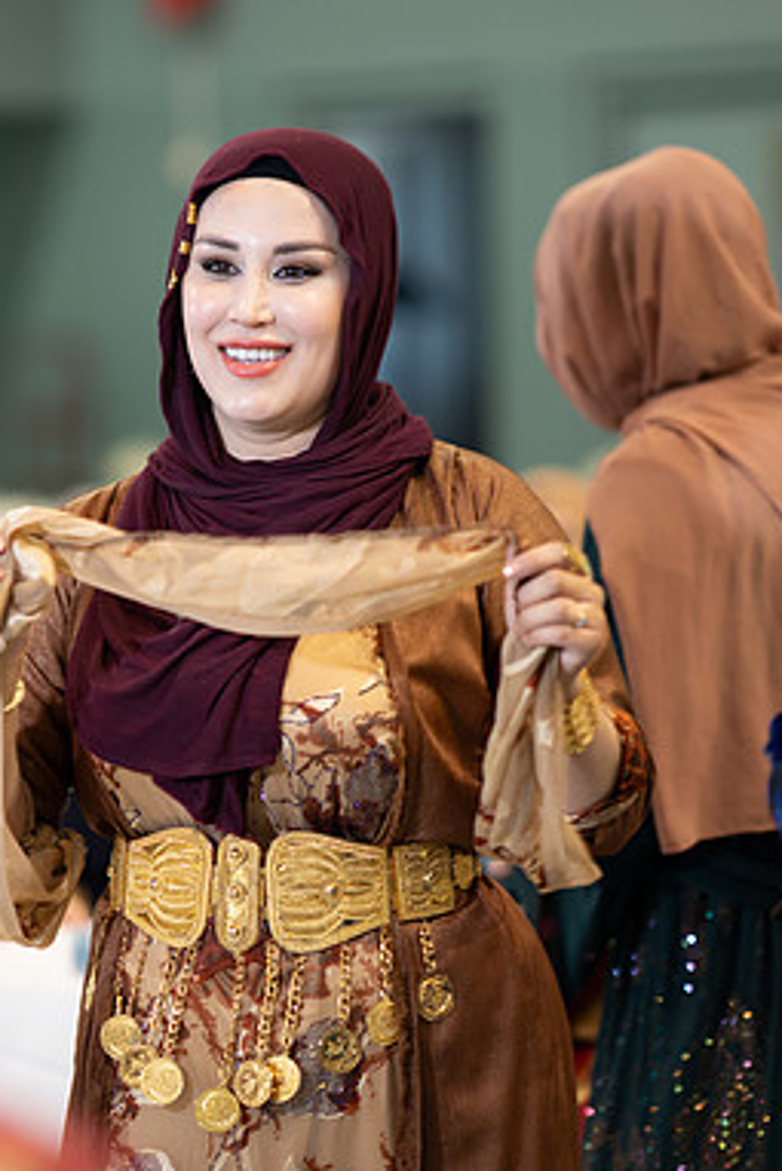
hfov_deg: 10.6
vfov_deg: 15.9
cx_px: 184
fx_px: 4199
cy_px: 590
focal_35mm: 129
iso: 640
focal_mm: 85
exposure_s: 1/200
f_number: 1.4
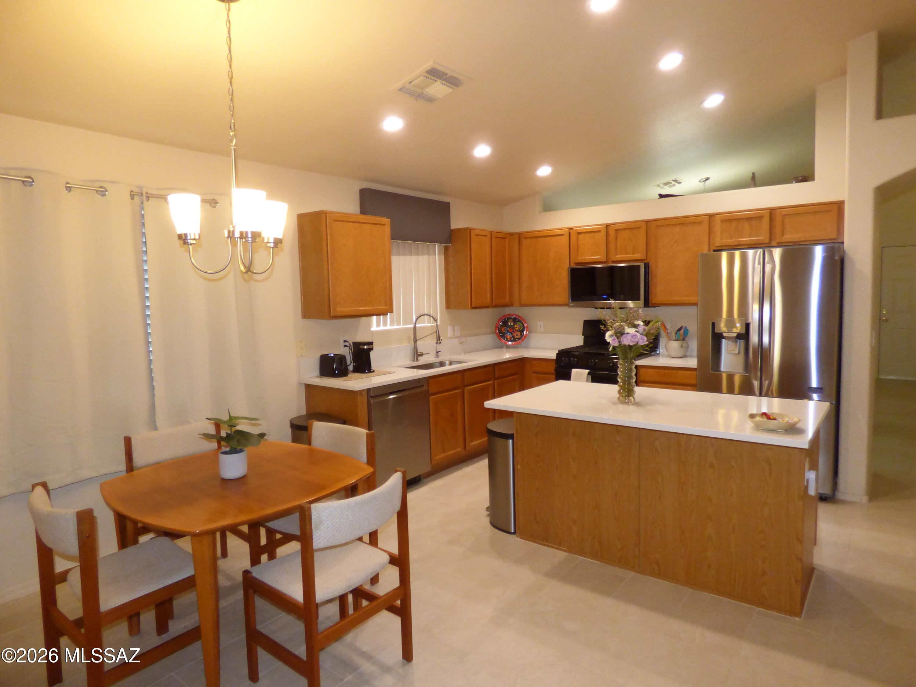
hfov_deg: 81.7
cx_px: 458
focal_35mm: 20
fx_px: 529
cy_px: 344
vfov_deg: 66.0
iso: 500
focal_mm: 3.58
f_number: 2.8
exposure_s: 1/60
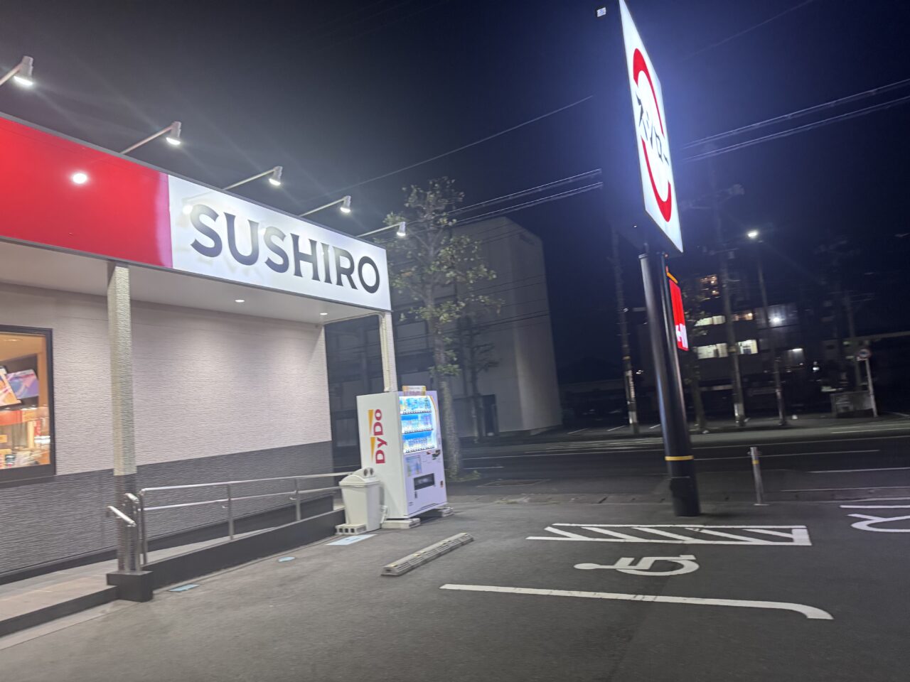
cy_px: 341
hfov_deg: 71.6
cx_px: 455
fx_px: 631
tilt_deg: +5.3
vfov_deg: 56.8
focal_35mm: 24
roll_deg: +2.4
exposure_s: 1/50
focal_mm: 6.76
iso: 400
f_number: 1.78
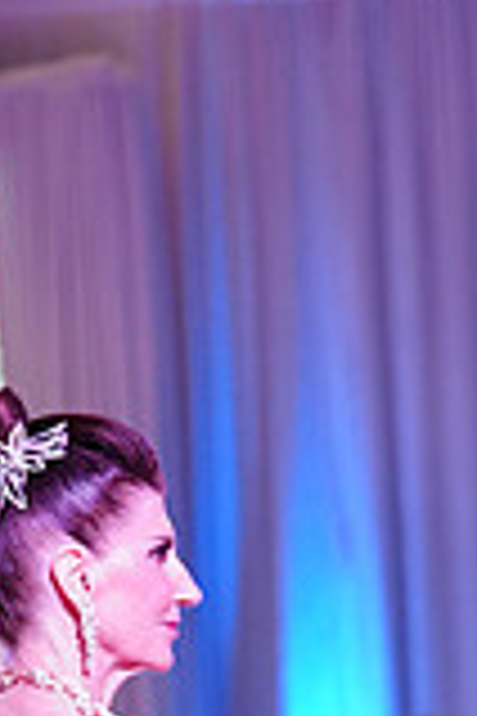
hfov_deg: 5.4
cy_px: 1130
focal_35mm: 255
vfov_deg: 7.9
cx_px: 637
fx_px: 5068
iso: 2500
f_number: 2.8
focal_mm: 70
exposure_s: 1/500
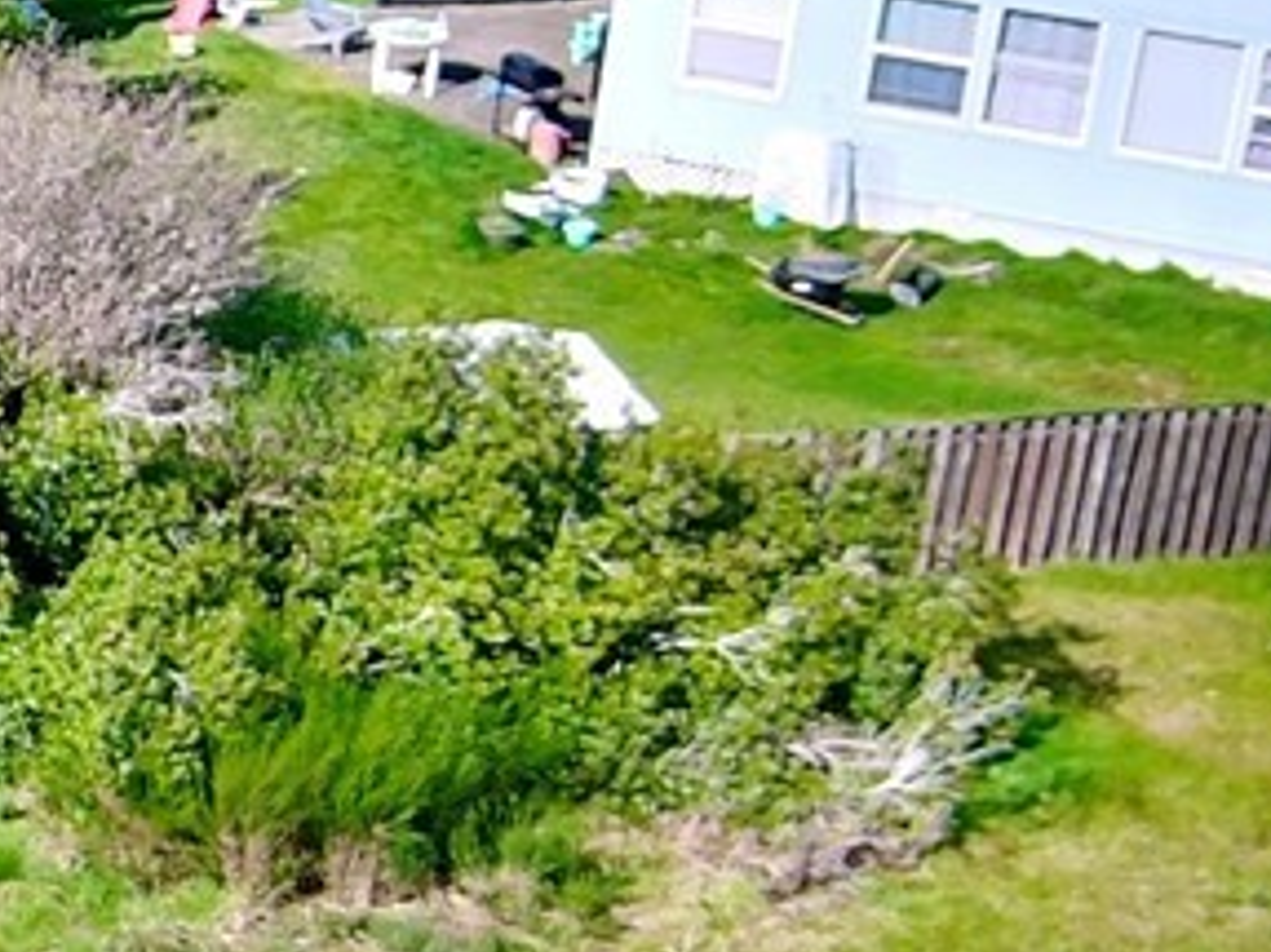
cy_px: 808
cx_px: -1636
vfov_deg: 9.0
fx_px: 6056
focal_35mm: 165
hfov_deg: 10.5
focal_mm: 10.57
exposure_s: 1/581
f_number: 2.8
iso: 100
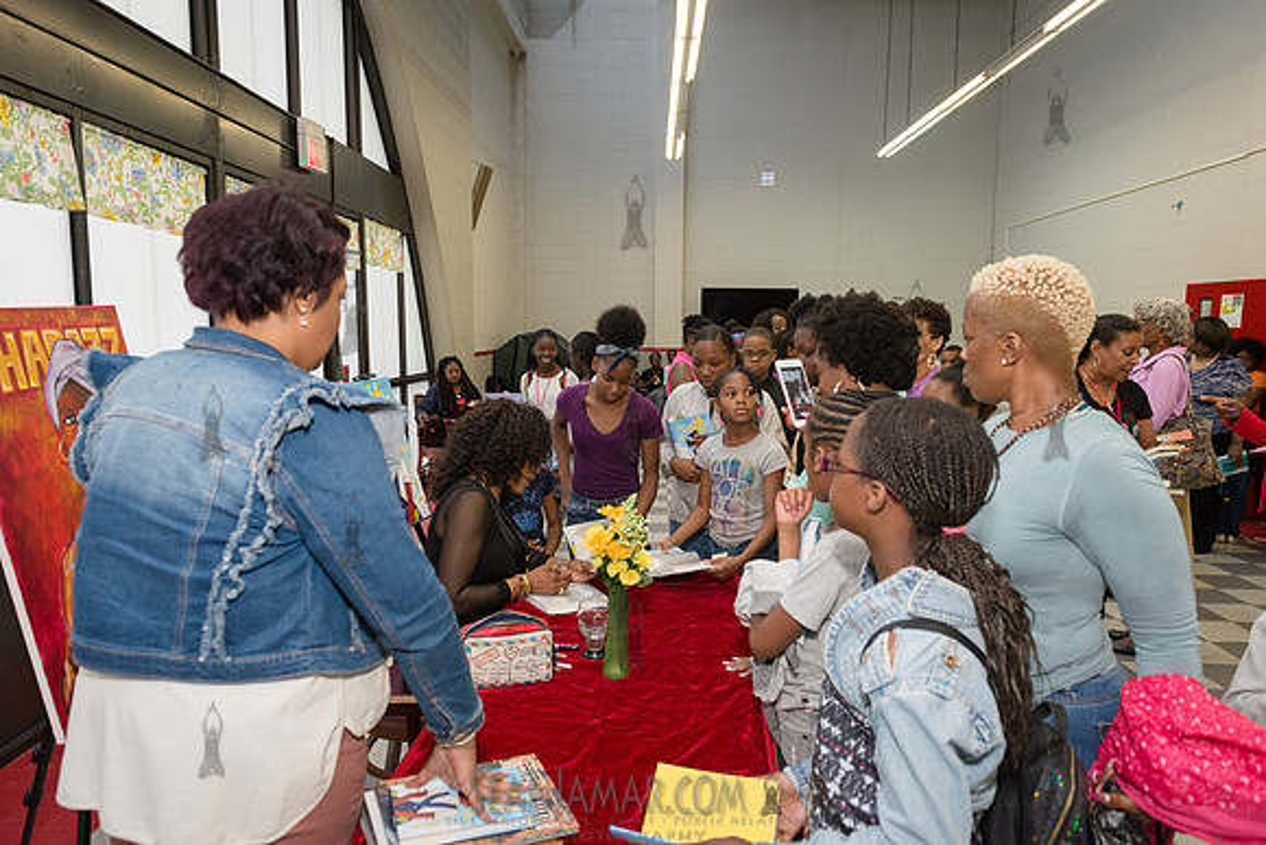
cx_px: 633
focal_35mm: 24
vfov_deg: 53.2
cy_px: 422
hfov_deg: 73.7
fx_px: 844
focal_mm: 24
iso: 2000
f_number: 4.5
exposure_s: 1/500
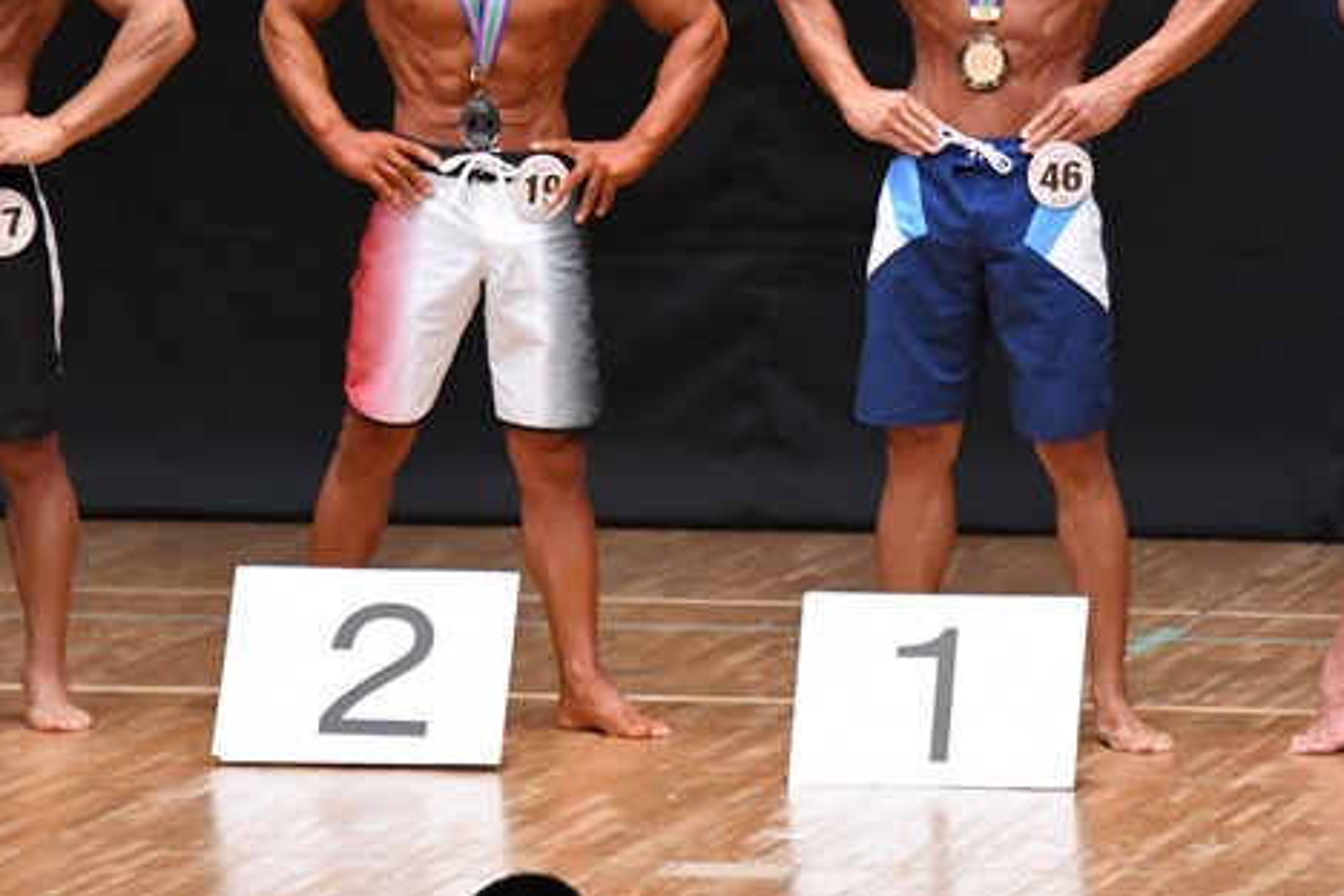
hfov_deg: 4.6
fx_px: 16687
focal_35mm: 447
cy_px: 207
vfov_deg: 3.1
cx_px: 1087
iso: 6400
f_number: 5.6
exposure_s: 1/400
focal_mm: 180
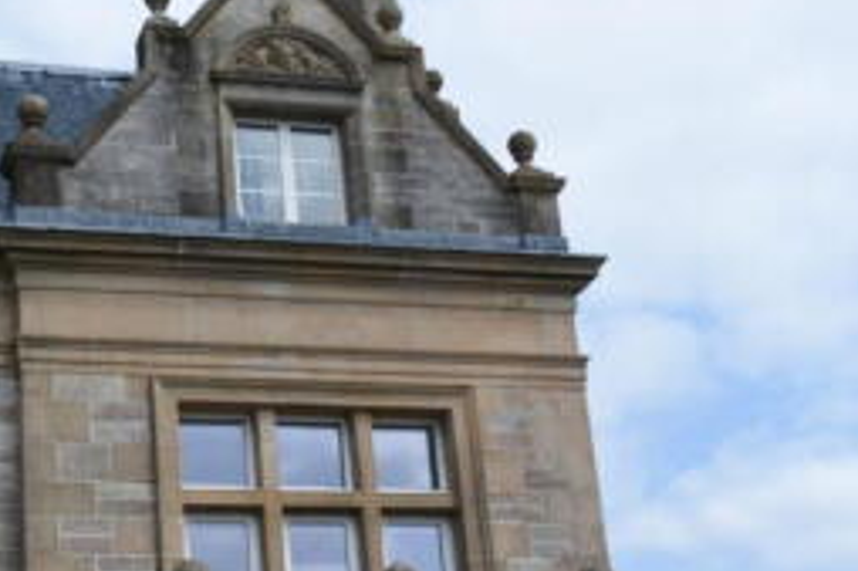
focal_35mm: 73
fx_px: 1739
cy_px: 356
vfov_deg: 18.6
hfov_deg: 27.1
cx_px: 149
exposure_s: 1/800
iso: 100
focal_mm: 26
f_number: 6.3
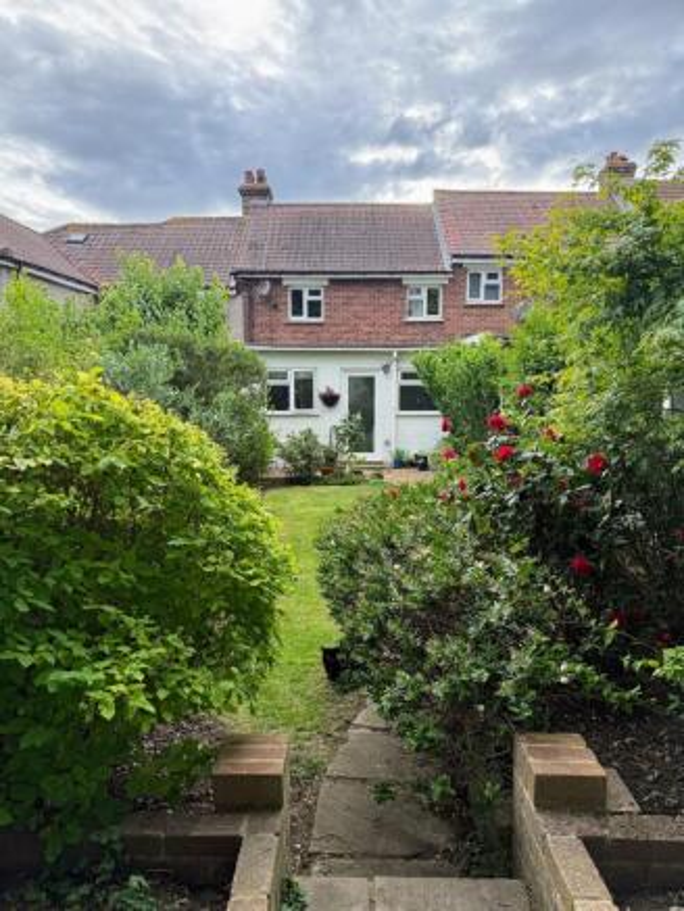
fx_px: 632
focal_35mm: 24
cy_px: 456
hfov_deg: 56.8
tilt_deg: -6.6
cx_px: 342
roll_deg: -0.7
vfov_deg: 71.6
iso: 80
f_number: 1.78
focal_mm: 6.76
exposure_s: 1/309
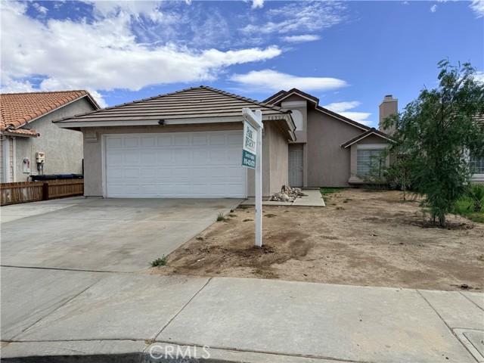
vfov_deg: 56.8
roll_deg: +0.4
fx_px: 336
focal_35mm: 24
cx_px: 242
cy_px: 182
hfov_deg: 71.6
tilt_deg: -0.3
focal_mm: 6.76
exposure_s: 1/6711
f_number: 1.78
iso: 80
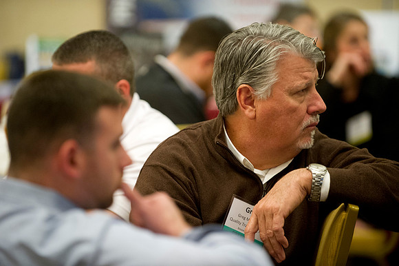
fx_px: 2215
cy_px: 133
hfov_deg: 10.3
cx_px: 200
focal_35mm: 200
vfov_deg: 6.9
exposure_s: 1/60
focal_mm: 200
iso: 3200
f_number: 2.8
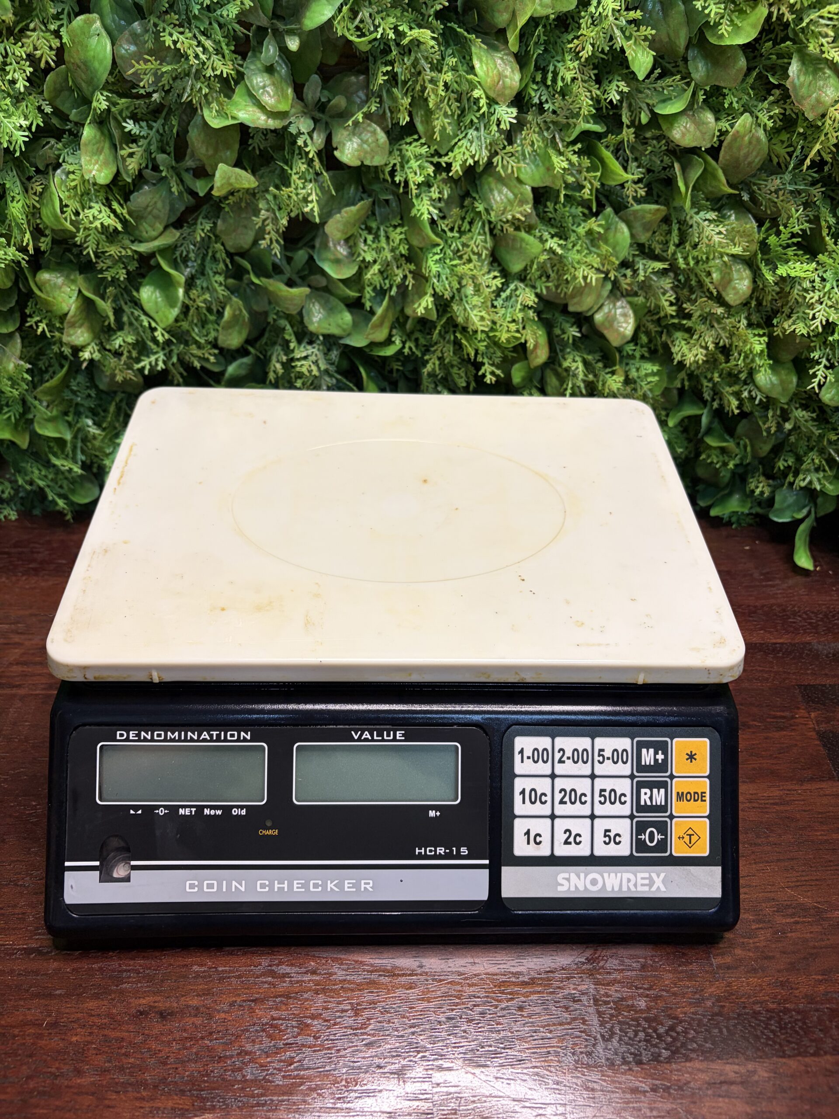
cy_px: 560
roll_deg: -3.9
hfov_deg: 53.1
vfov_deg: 67.3
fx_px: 840
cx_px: 420
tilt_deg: -42.0
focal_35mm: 26
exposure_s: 1/100
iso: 125
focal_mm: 5.96
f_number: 1.6
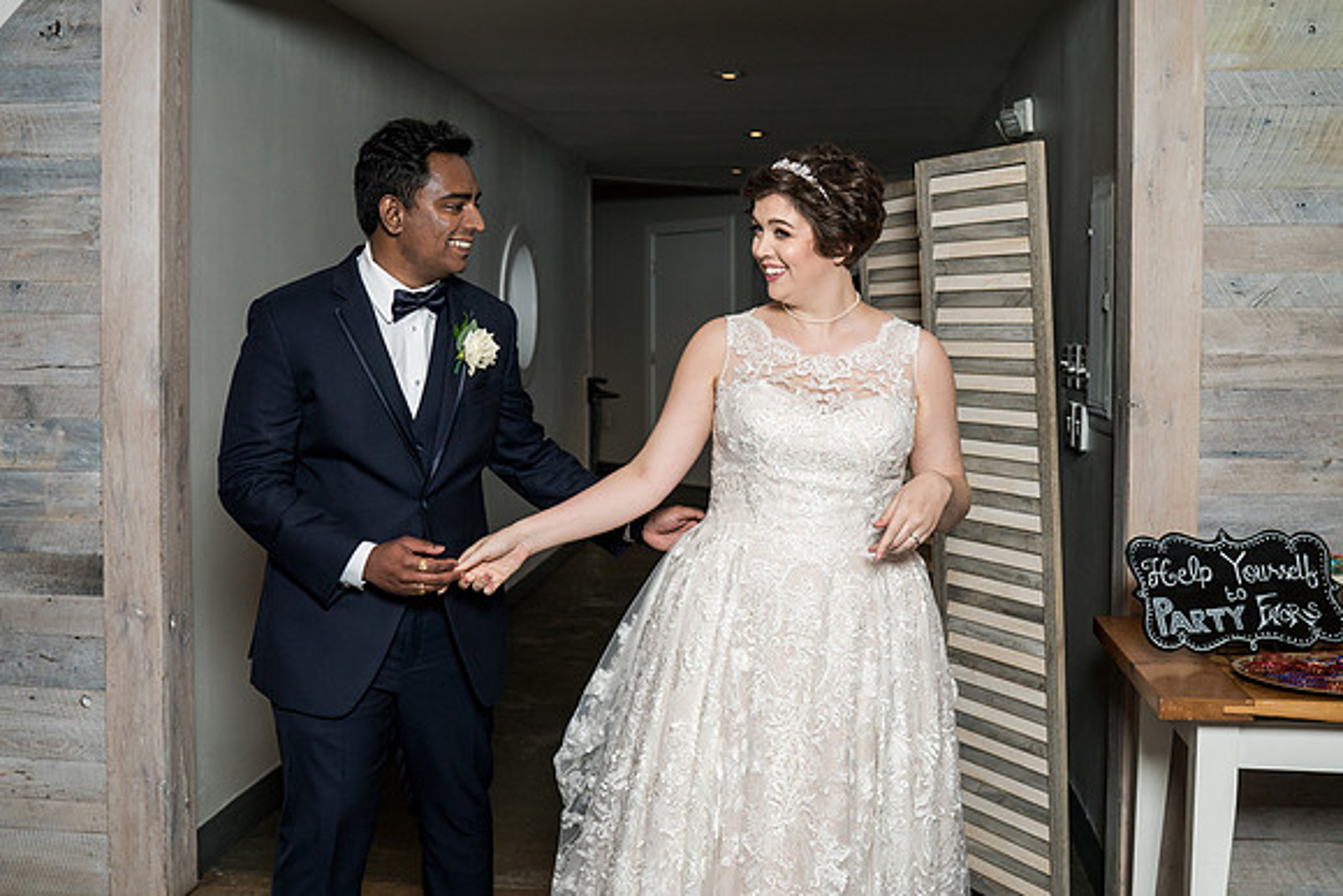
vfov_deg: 32.5
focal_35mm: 41
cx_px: 630
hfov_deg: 47.2
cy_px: 396
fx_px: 1537
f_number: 4
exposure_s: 1/200
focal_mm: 35
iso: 400
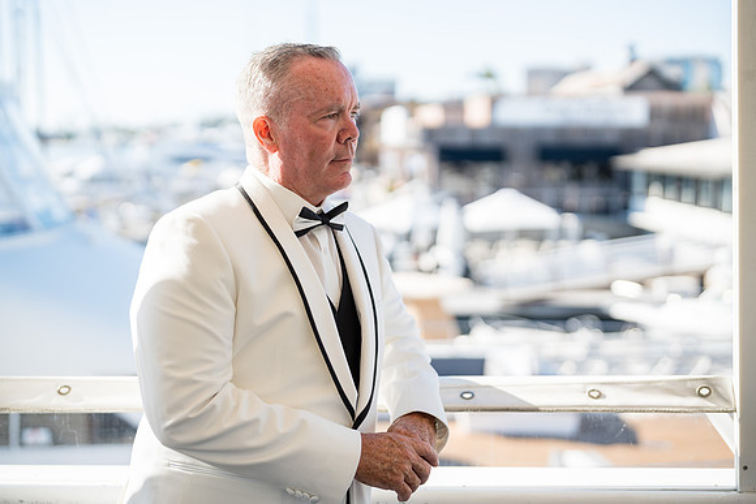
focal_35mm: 50
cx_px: 378
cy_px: 252
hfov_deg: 39.6
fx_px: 1050
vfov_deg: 27.0
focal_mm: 50
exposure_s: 1/2500
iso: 100
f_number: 1.8
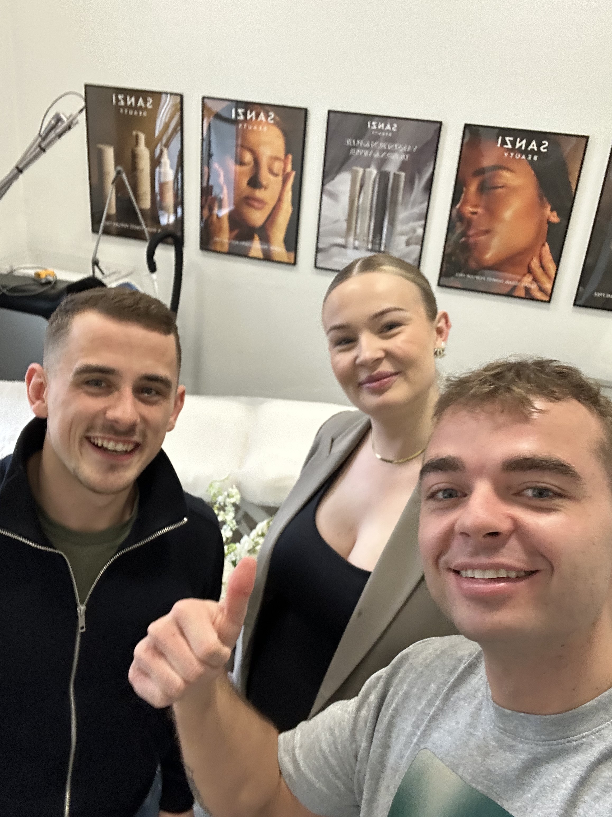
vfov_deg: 60.0
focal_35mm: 30
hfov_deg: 46.8
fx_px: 707
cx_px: 306
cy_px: 408
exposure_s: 1/50
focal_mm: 2.69
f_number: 1.9
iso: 125
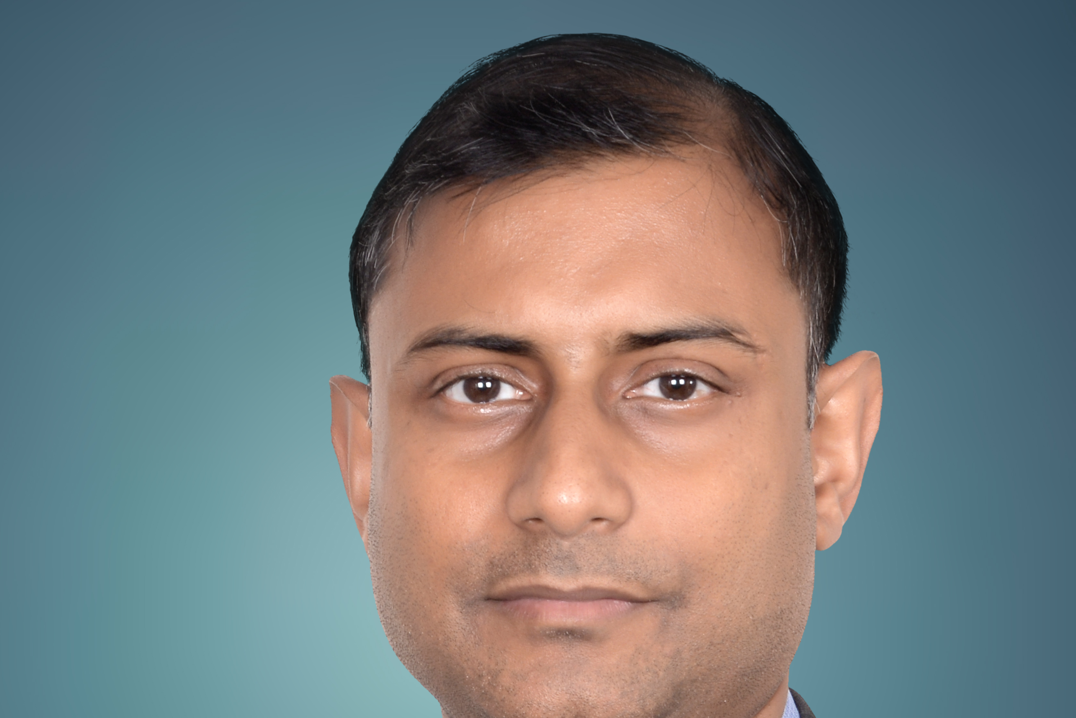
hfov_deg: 13.4
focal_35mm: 153
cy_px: 625
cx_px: 455
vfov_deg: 8.9
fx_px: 4575
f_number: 11
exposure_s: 1/125
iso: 200
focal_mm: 85
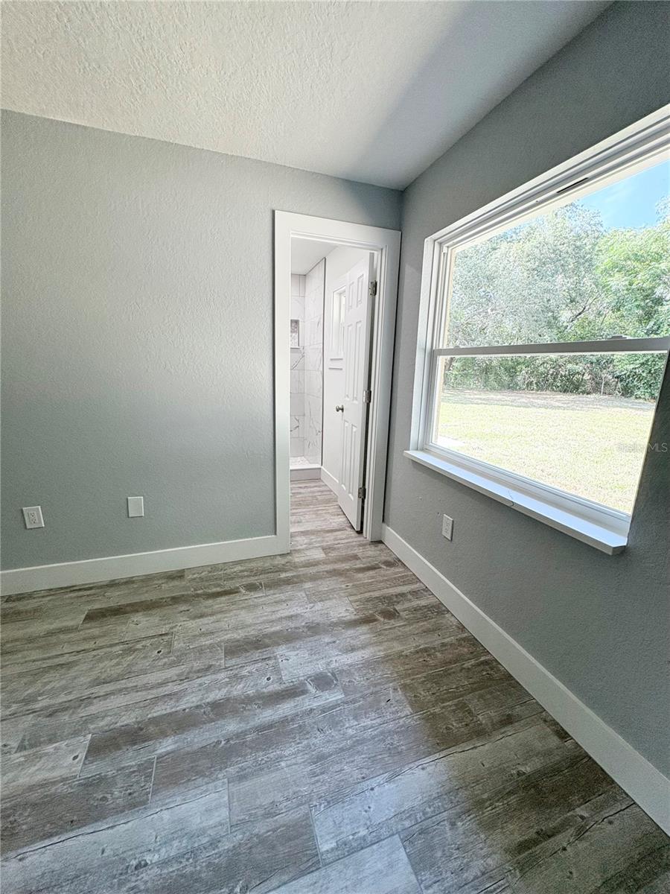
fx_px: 361
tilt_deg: -12.3
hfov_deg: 85.7
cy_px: 447
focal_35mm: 14
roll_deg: -1.4
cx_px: 335
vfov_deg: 102.1
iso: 125
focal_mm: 2.22
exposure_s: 1/99
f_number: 2.2
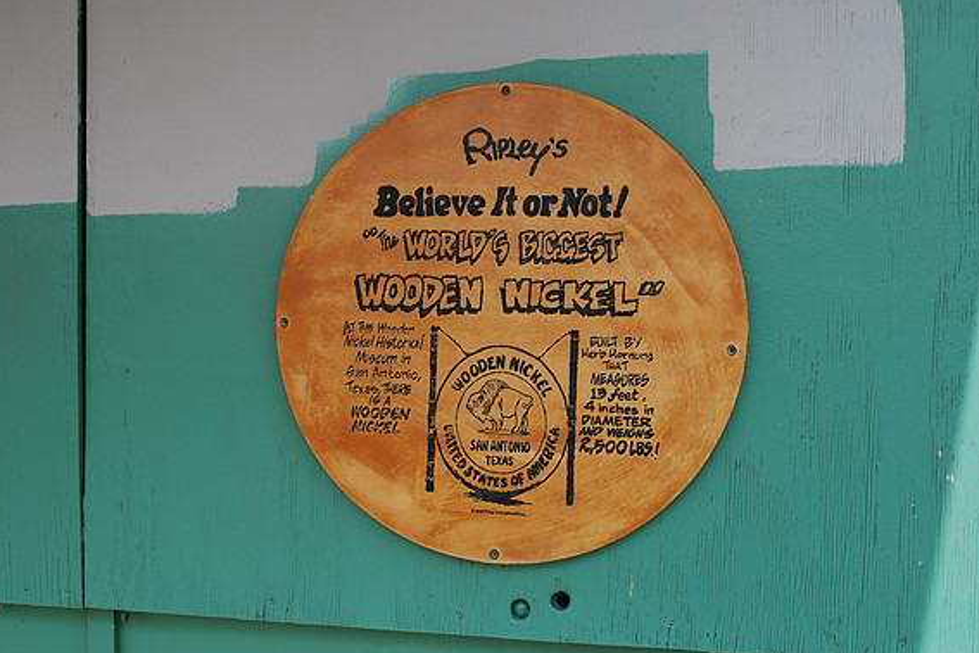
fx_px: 1169
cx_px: 483
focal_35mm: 43
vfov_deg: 31.2
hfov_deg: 45.4
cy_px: 330
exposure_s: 1/200
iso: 100
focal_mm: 28
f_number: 7.1
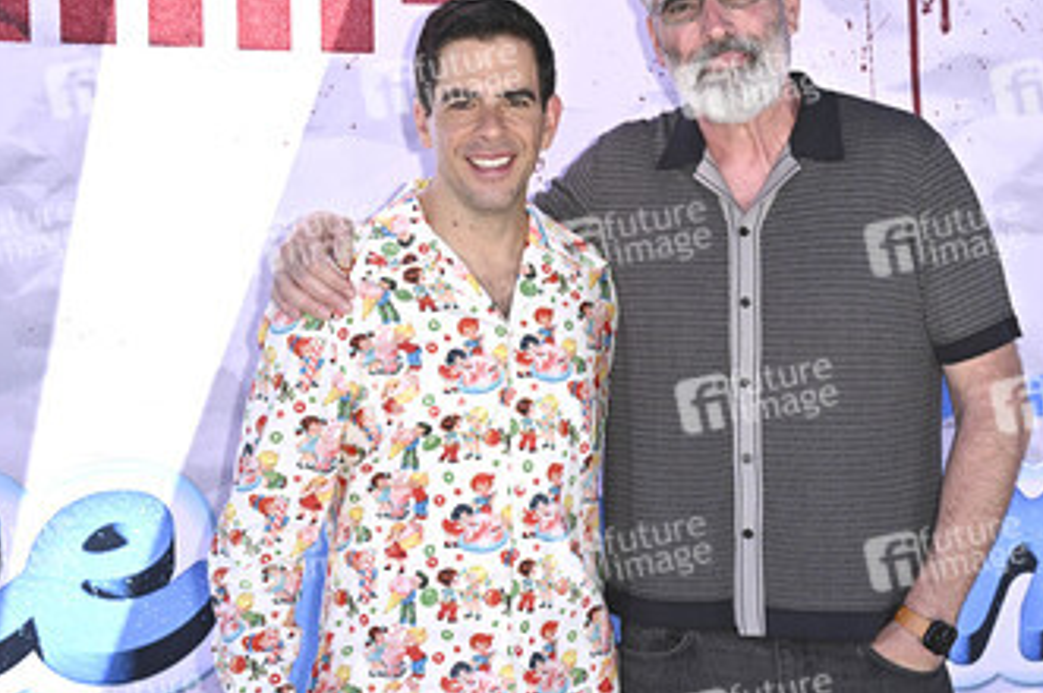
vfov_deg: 21.2
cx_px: 673
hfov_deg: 31.3
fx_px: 1852
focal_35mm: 64
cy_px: 318
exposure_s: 1/320
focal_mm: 47
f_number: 5.6
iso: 800
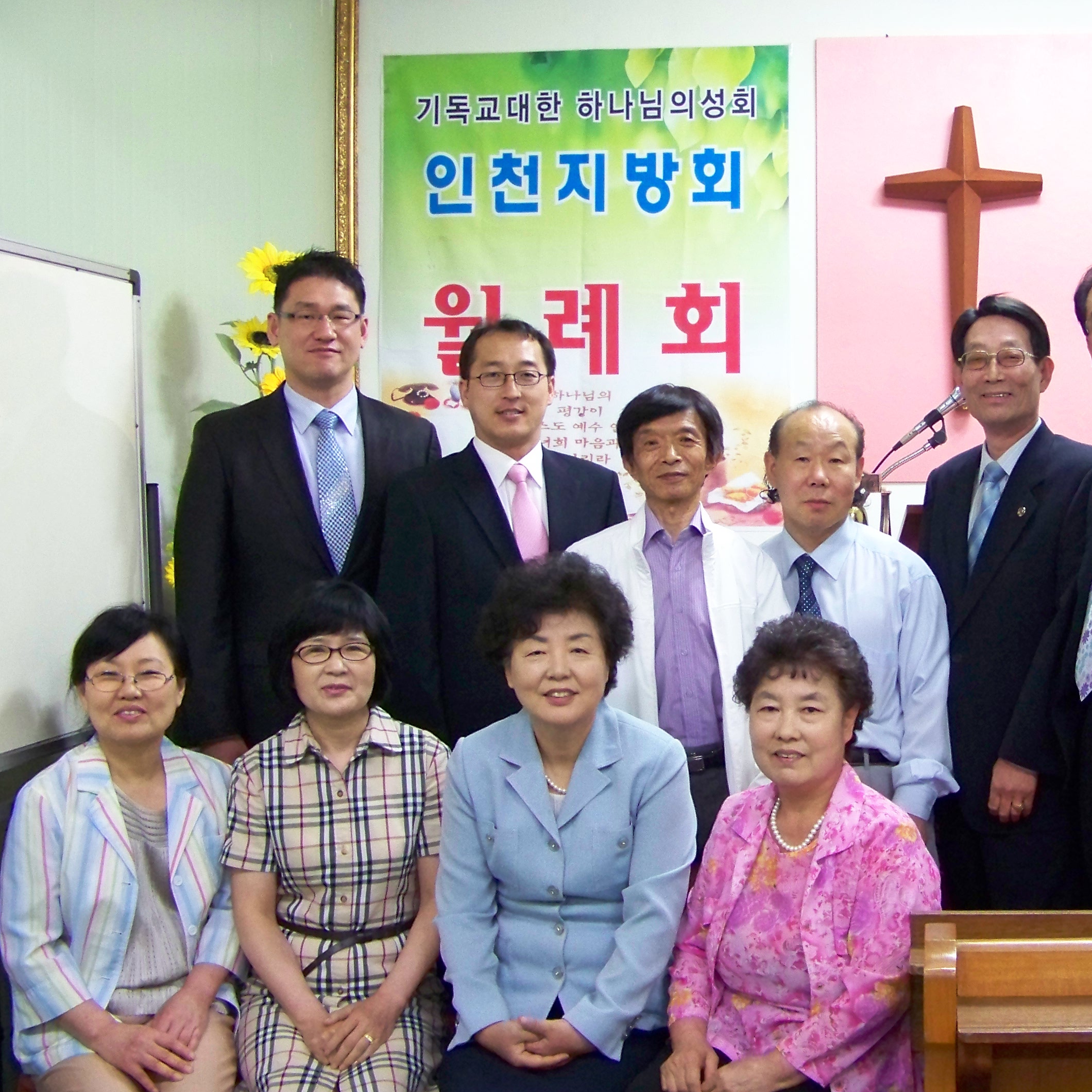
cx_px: 783
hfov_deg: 34.1
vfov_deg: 34.7
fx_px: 1749
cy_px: 496
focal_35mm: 49
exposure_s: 1/30
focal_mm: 5.85
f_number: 2.8
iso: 320
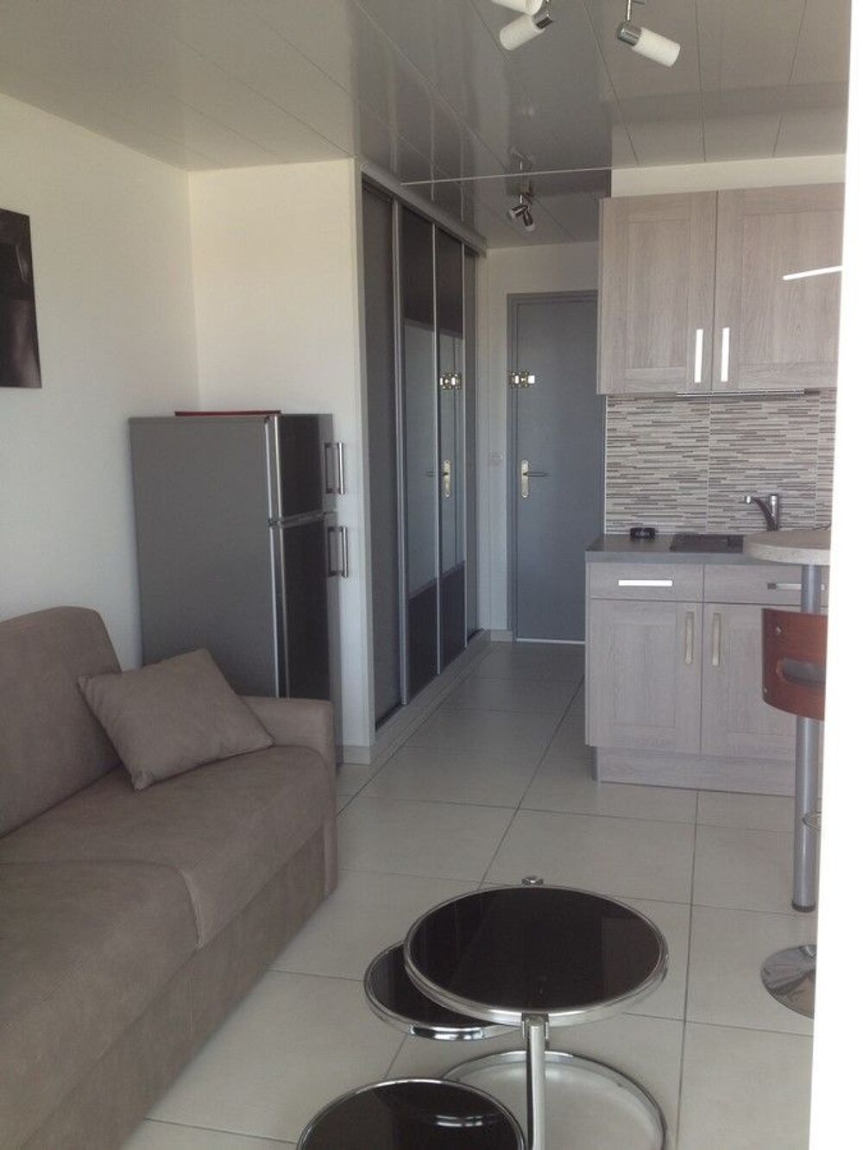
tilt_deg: -7.6
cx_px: 432
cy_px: 575
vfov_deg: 52.6
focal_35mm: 35
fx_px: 1163
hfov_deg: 40.7
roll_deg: +0.0
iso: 50
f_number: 2.4
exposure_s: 1/60
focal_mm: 4.28
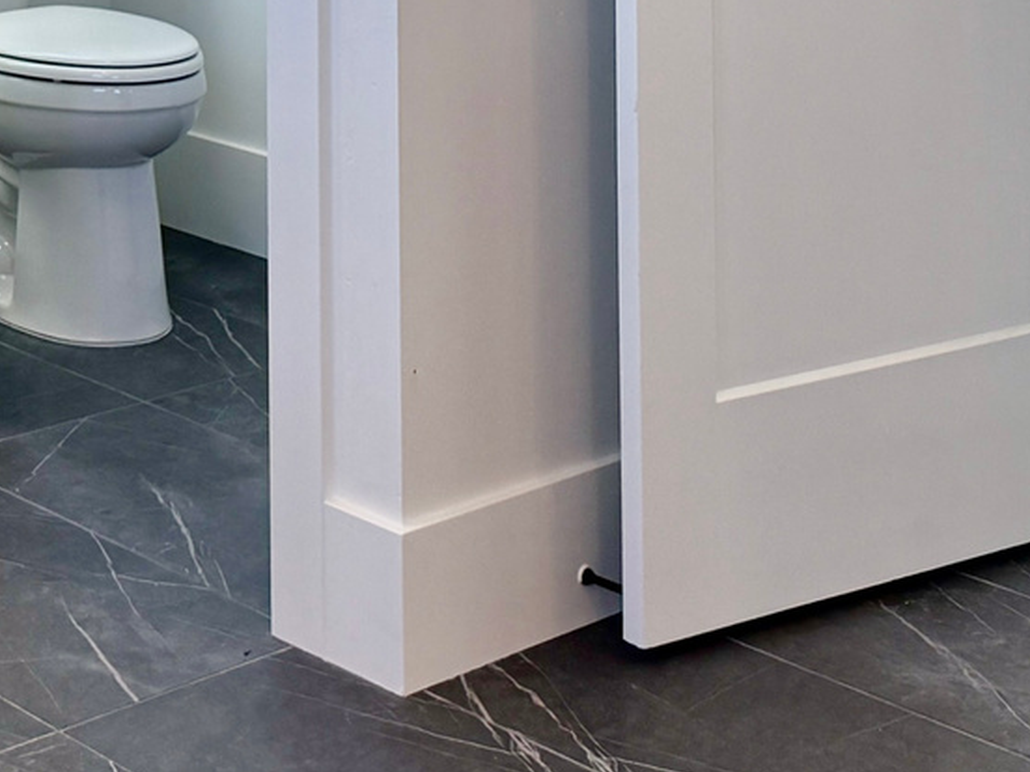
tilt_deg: -4.2
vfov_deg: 15.6
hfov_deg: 21.4
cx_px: 43
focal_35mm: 89
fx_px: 2648
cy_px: -293
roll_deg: +0.3
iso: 100
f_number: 1.78
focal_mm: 6.76
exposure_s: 1/521
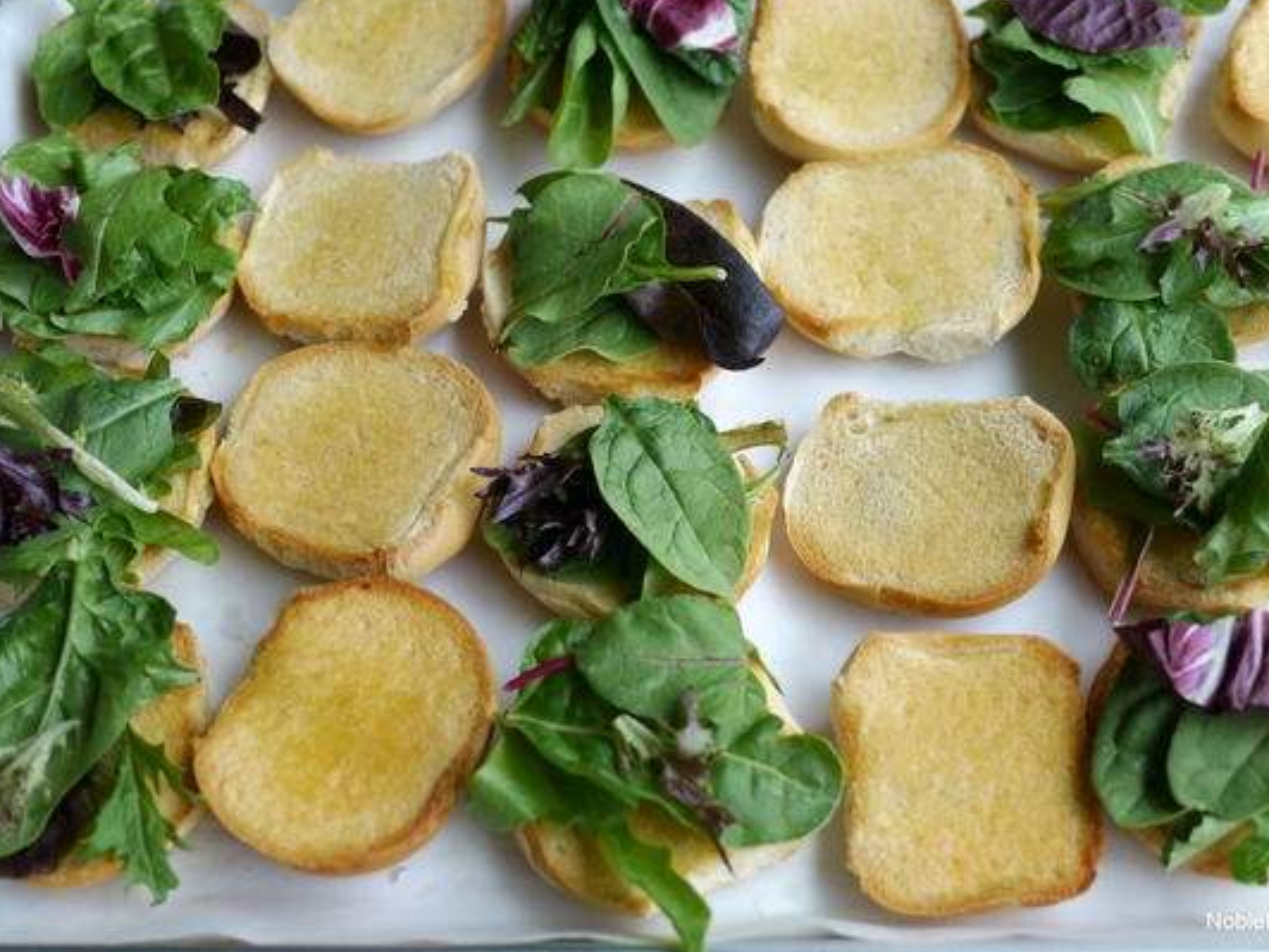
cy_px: 447
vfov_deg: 27.0
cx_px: 676
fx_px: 1980
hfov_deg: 35.5
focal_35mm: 54
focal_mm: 25
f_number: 2.2
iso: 100
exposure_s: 1/320
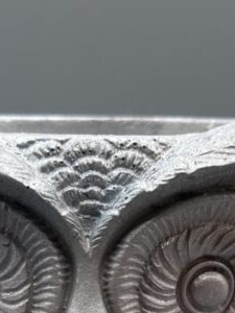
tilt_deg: -9.5
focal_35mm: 164
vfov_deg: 11.8
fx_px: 1484
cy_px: 390
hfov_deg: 9.1
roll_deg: +0.4
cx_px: 114
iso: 50
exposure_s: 1/135
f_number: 1.78
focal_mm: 6.86
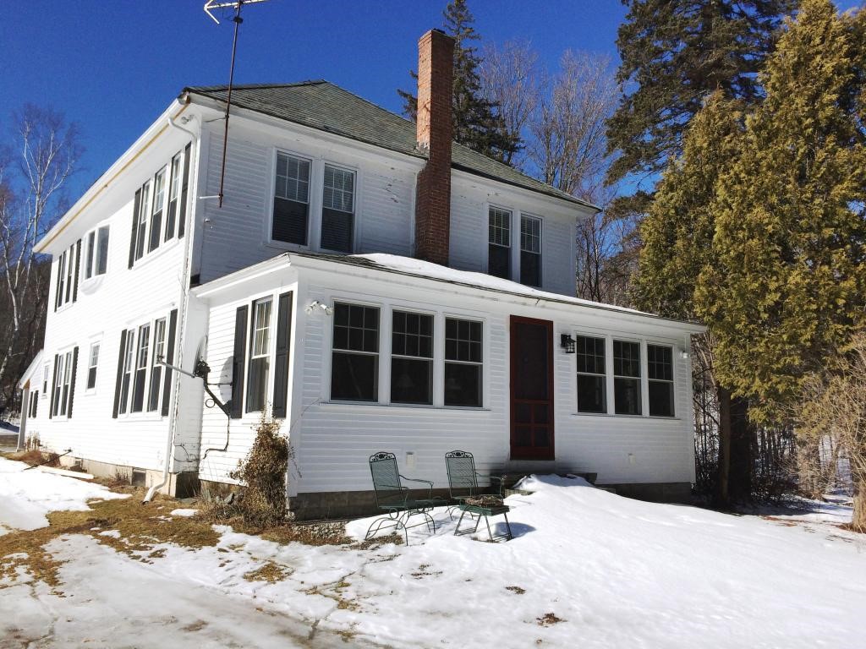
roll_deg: +0.4
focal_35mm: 29
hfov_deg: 61.7
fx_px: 726
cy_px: 324
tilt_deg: +8.8
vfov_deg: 48.2
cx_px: 433
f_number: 2.2
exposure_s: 1/5882
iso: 40
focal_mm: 4.15
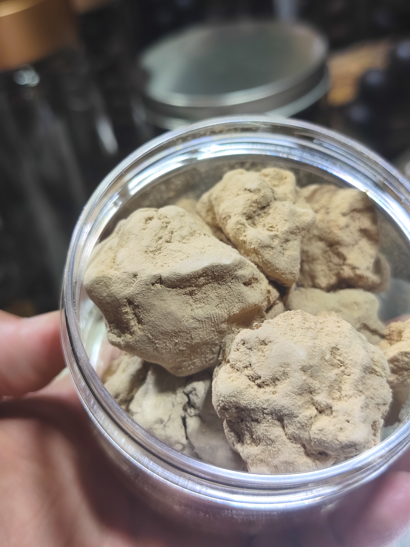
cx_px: 205
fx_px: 363
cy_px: 274
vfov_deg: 73.9
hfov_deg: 58.9
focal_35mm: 23
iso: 50
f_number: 1.9
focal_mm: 8.7
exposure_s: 1/603
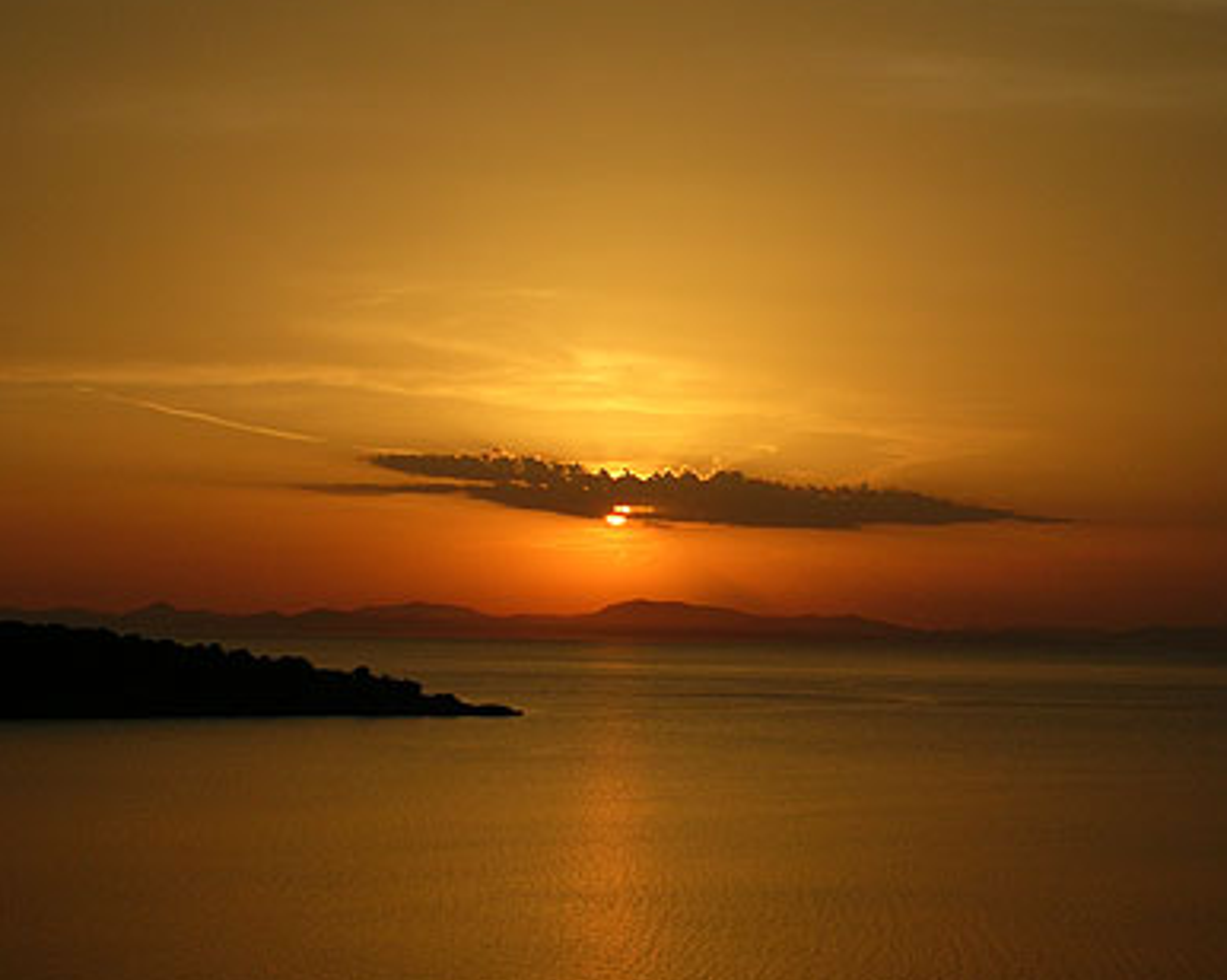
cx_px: 661
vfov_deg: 20.7
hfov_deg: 25.7
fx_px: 2685
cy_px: 466
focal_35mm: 74
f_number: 3.7
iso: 50
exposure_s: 1/1300
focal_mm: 10.9
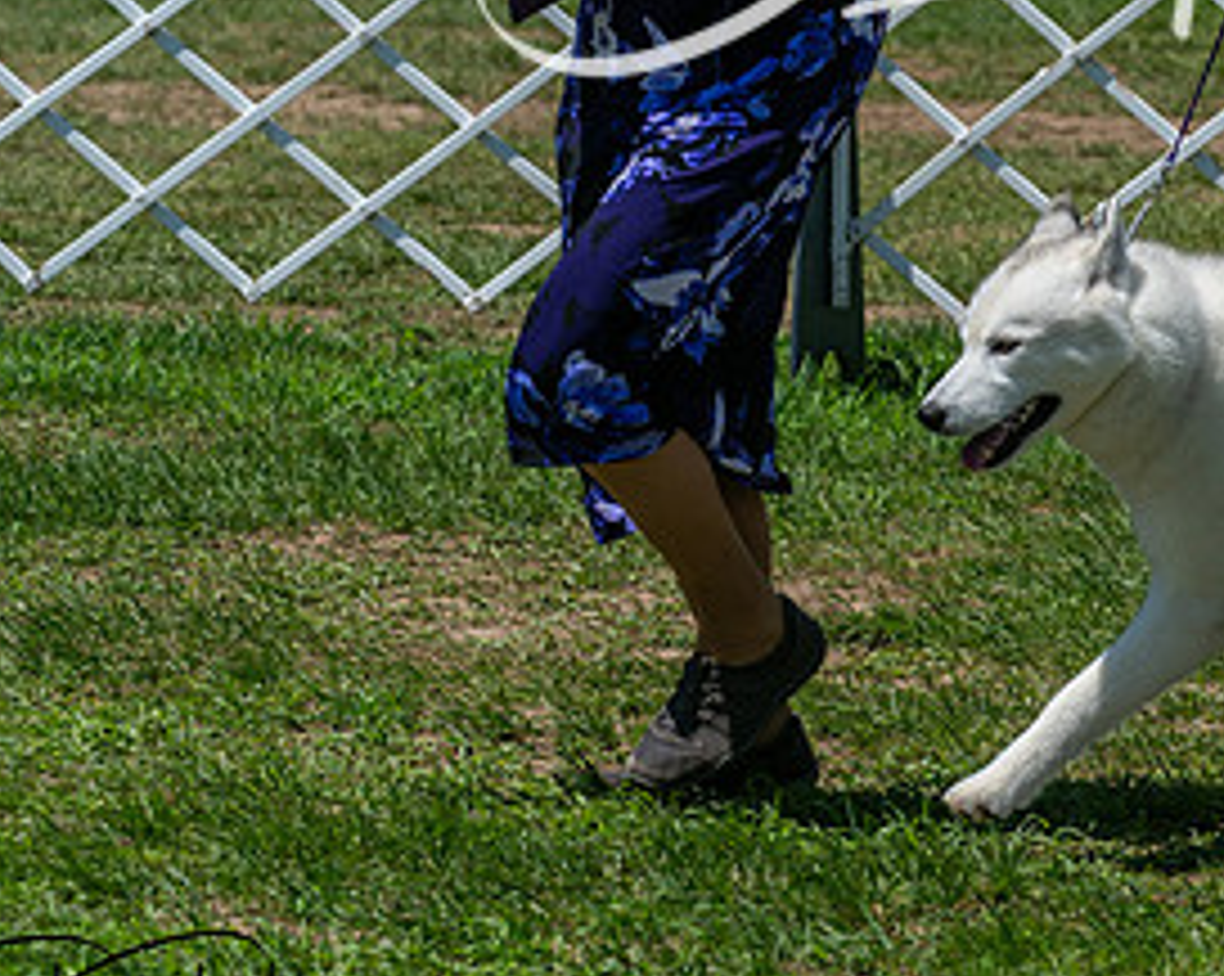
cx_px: 1422
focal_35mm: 342
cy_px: 102
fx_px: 12376
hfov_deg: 5.6
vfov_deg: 4.5
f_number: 5.6
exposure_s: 1/1600
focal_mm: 129
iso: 125
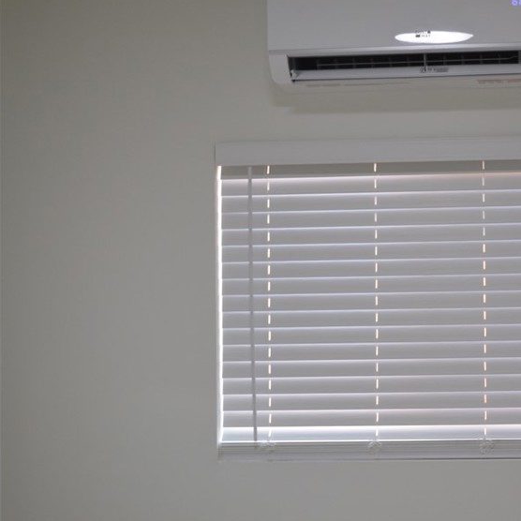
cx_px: 479
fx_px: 1039
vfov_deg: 28.2
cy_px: 257
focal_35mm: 61
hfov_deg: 27.1
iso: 400
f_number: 4.2
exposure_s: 1/80
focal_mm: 26
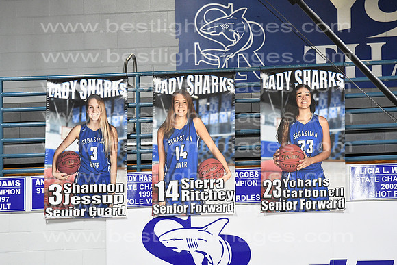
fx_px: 2978
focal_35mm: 270
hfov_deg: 7.6
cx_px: 198
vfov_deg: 5.1
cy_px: 132
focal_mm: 180
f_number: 3.5
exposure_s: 1/640
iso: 5000
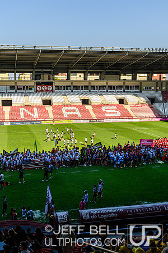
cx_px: 84
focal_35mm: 45
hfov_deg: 29.9
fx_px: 315
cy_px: 126
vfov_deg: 43.6
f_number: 5.6
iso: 100
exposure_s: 1/320
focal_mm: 45
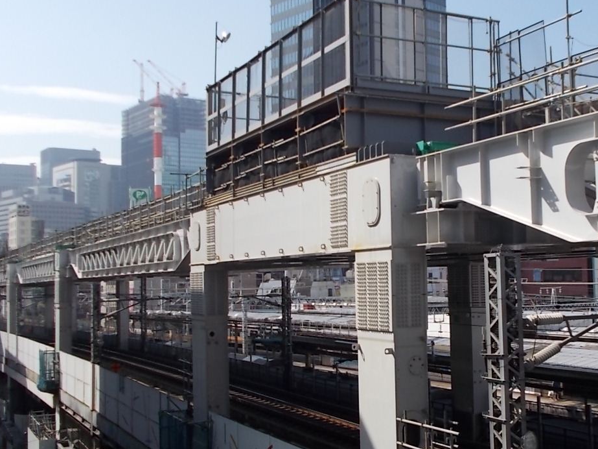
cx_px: 389
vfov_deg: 28.0
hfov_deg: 36.5
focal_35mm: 52
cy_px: 237
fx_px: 898
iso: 80
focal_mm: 5.3
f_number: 8.6
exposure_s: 1/125
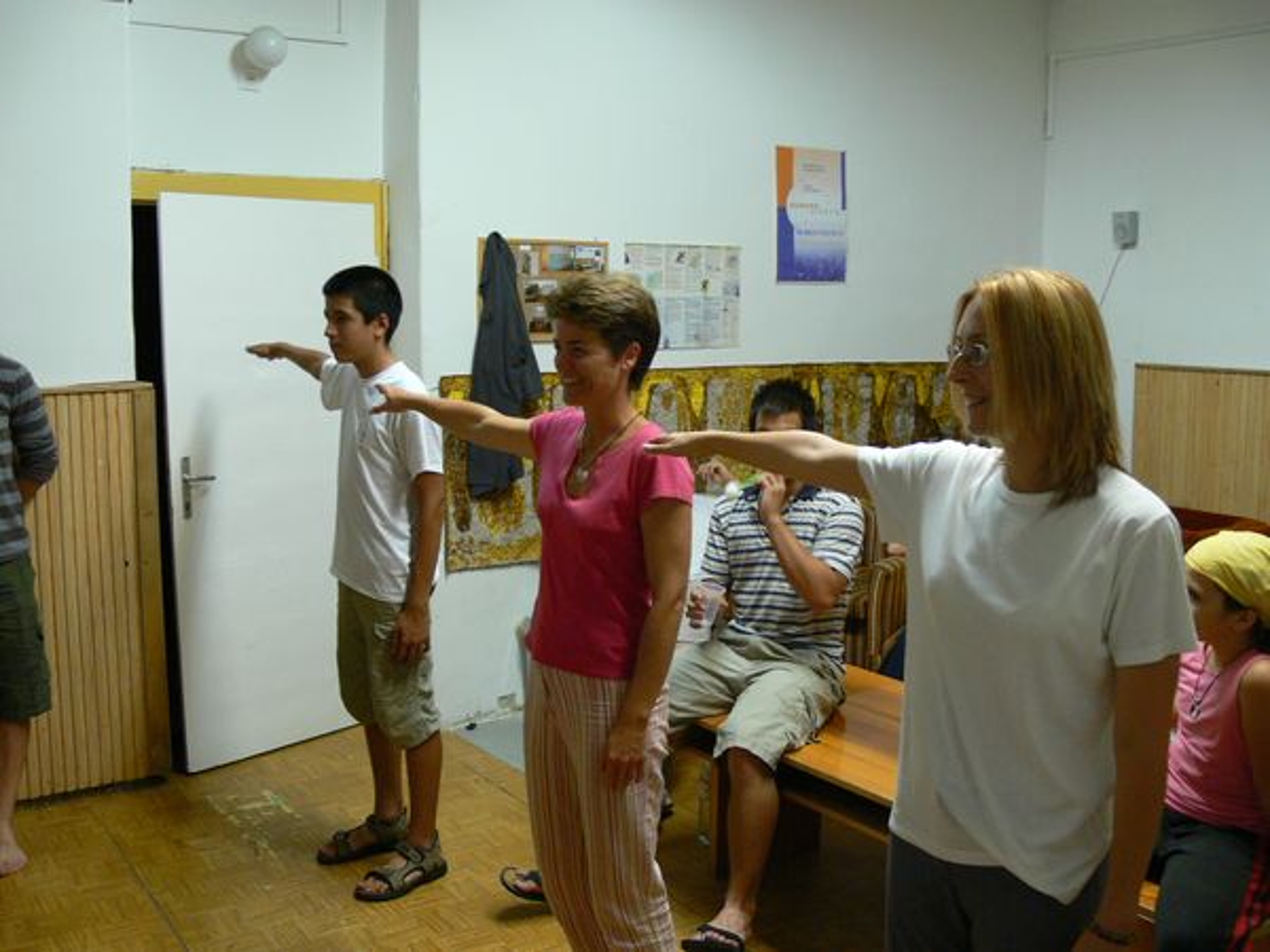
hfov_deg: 52.6
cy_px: 476
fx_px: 1284
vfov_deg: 40.7
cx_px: 635
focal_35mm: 35
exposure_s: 1/20
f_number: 2.8
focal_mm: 7.4
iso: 200
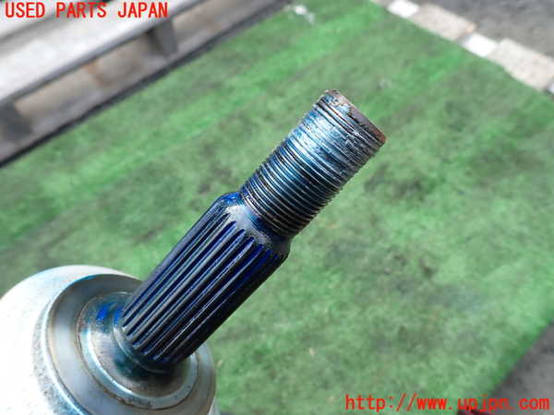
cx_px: 277
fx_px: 400
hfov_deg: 69.4
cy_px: 208
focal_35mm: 25
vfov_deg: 54.9
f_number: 2.8
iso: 100
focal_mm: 4.5
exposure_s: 1/100
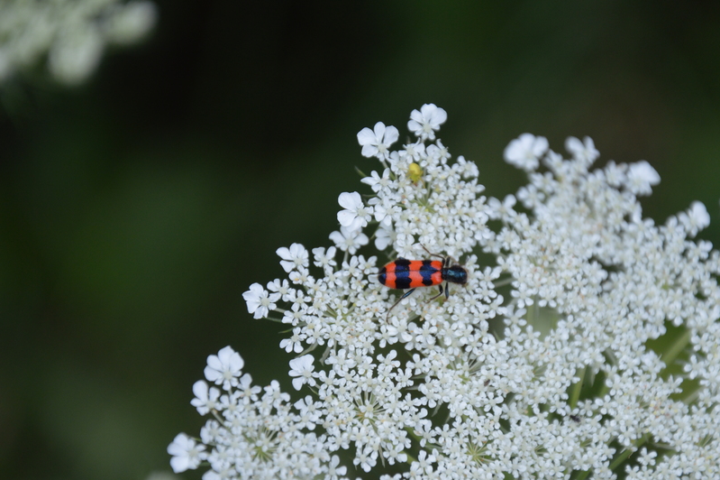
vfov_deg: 7.2
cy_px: 288
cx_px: 428
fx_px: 3790
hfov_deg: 10.8
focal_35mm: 190
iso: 400
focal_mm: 105
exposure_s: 1/500
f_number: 5.6
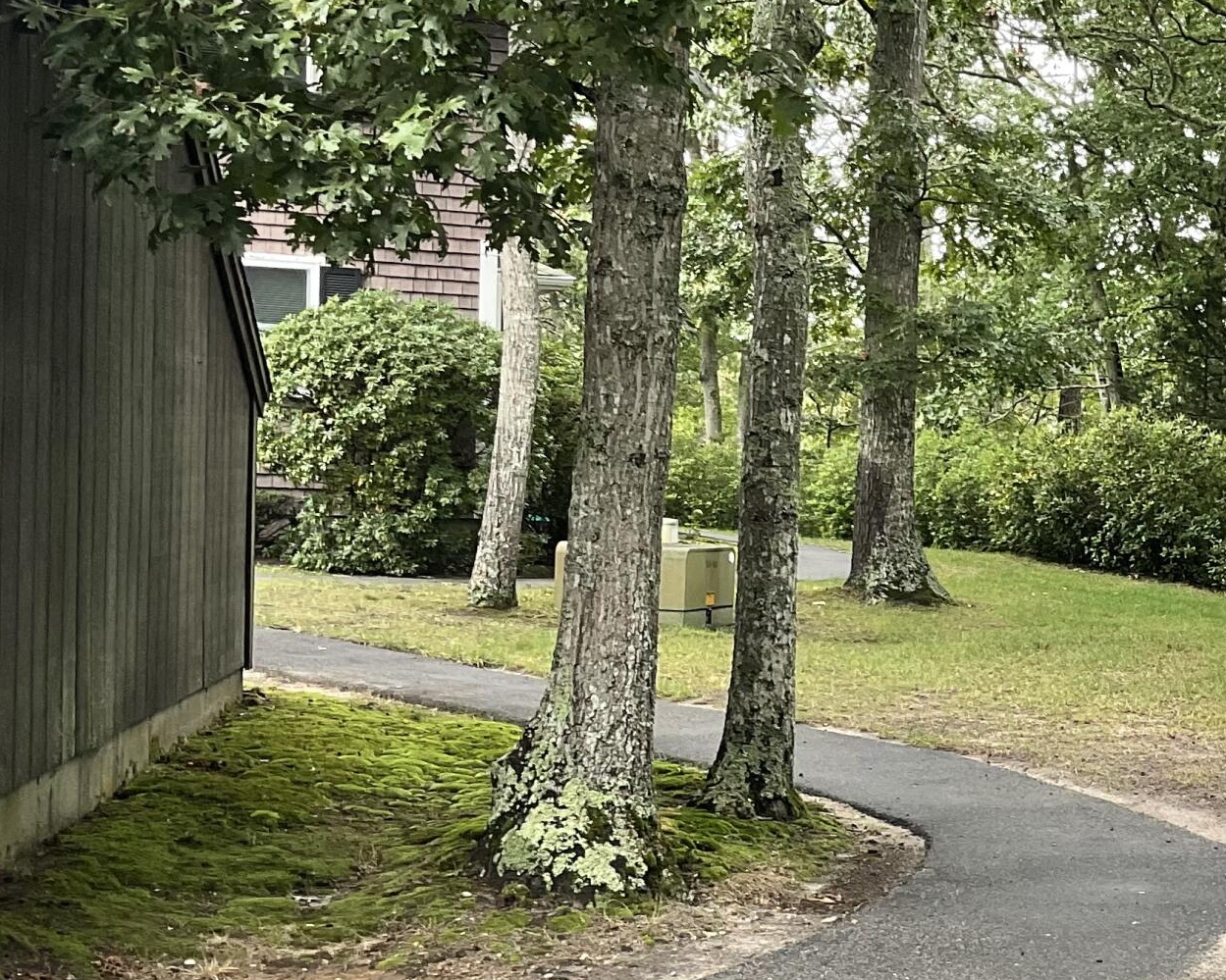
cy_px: 573
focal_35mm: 68
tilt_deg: -2.8
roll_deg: -3.2
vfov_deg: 22.5
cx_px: 1210
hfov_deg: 26.5
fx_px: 2467
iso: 40
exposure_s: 1/122
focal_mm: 3
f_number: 1.8
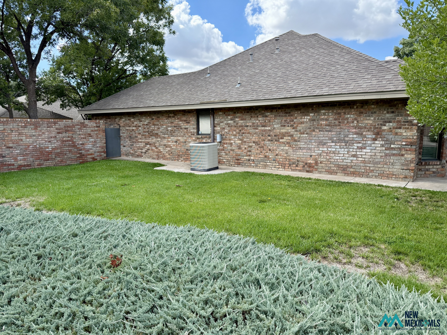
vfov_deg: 56.8
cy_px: 168
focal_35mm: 24
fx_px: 310
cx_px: 224
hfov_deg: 71.6
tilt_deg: -7.5
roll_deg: +0.7
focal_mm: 6.76
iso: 100
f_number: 1.78
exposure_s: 1/1585
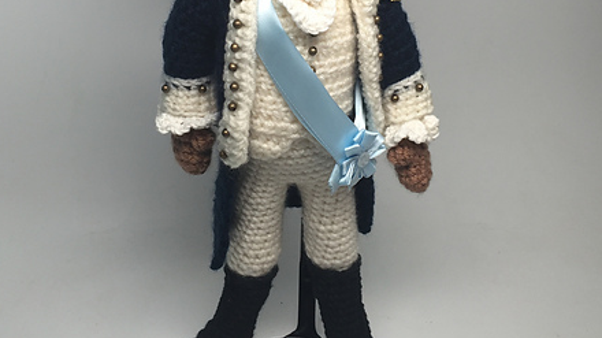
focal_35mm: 46
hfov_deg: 44.6
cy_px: 60
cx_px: 300
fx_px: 734
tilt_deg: -18.3
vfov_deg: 25.4
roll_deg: -1.9
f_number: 2.2
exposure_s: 1/60
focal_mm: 4.15
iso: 40
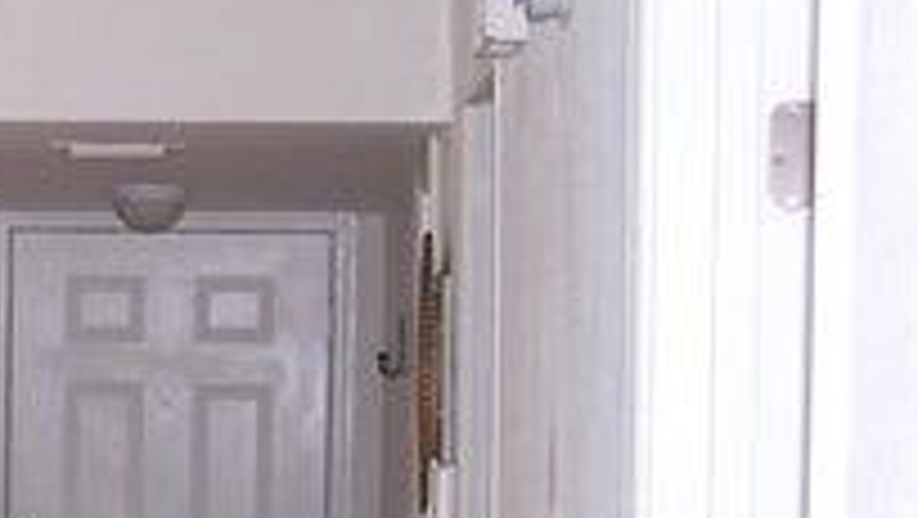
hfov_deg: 15.2
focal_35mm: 130
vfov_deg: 9.3
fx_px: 3166
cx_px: -464
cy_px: 513
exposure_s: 1/60
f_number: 2.8
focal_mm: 6.3
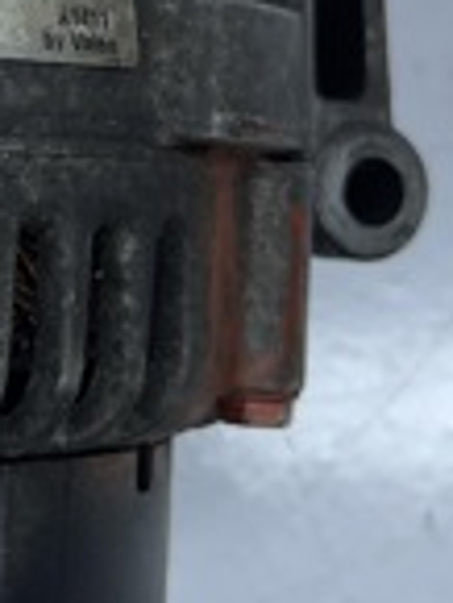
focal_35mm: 110
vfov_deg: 17.6
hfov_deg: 12.5
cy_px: 54
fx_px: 1917
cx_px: -316
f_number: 1.6
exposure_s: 1/525
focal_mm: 5.1
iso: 32
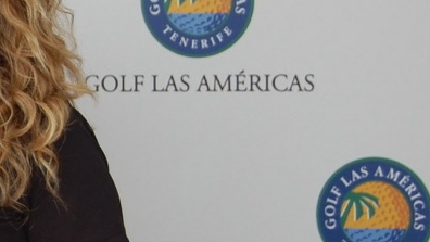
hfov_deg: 8.3
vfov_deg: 4.8
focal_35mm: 254
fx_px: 2897
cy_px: 105
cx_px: -230
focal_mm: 50
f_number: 5.6
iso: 250
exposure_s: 1/125
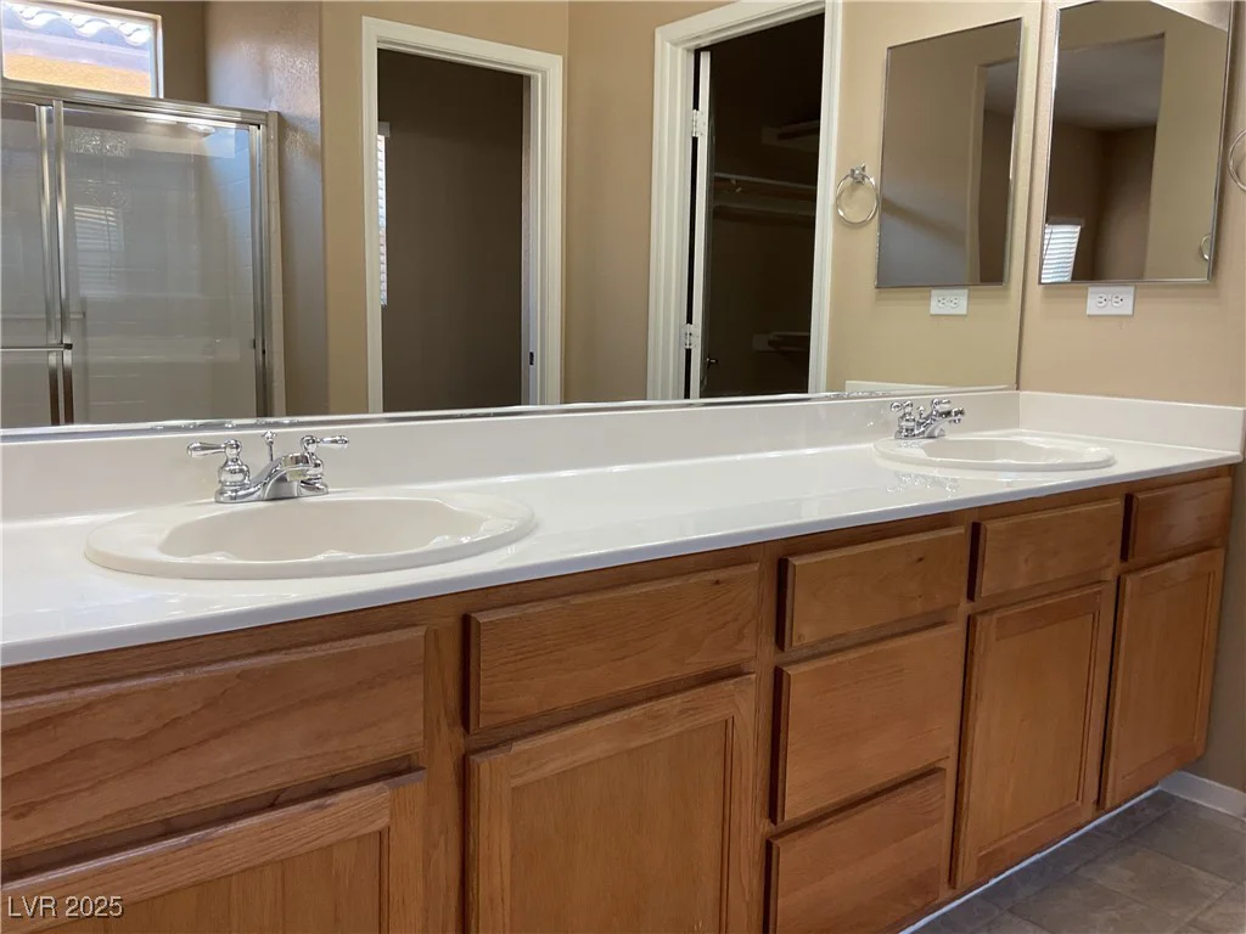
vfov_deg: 48.2
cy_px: 467
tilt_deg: -8.5
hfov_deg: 61.7
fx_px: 1044
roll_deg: -2.8
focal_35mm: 29
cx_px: 623
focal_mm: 3
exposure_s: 1/60
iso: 40
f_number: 1.8
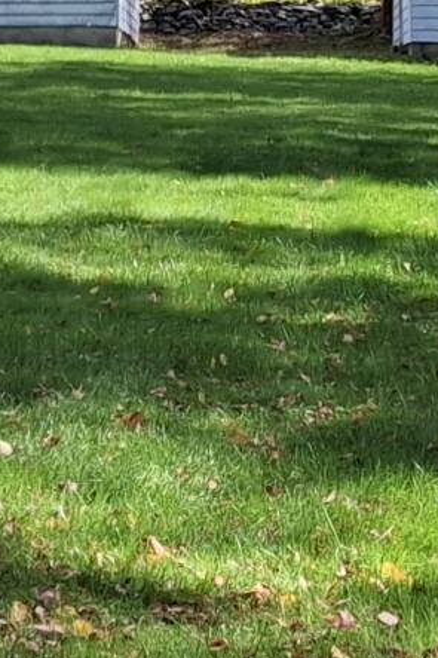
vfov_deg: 11.5
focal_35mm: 176
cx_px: -410
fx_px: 3214
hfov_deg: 7.5
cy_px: -64
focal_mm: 4.69
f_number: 1.8
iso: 25
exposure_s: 1/1010
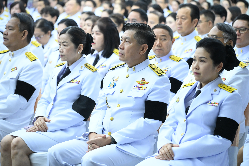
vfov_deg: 11.4
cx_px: 124
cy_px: 83
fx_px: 830
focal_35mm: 120
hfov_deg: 17.1
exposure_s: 1/320
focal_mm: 120
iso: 6400
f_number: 4
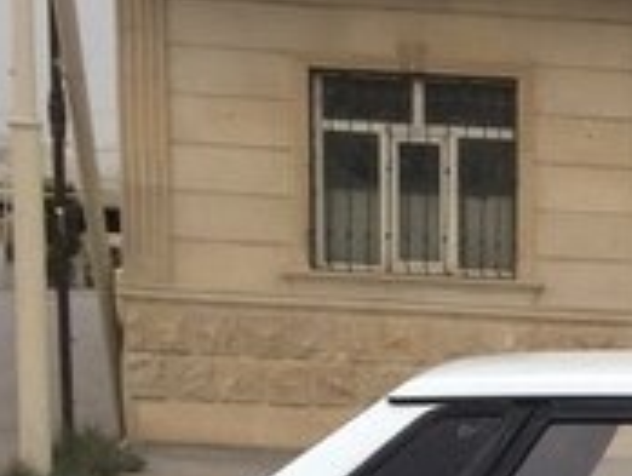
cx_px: 944
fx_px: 2011
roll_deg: -2.3
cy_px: 601
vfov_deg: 13.1
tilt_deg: -10.5
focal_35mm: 110
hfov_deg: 16.3
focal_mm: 4.15
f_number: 2.2
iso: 32
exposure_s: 1/102
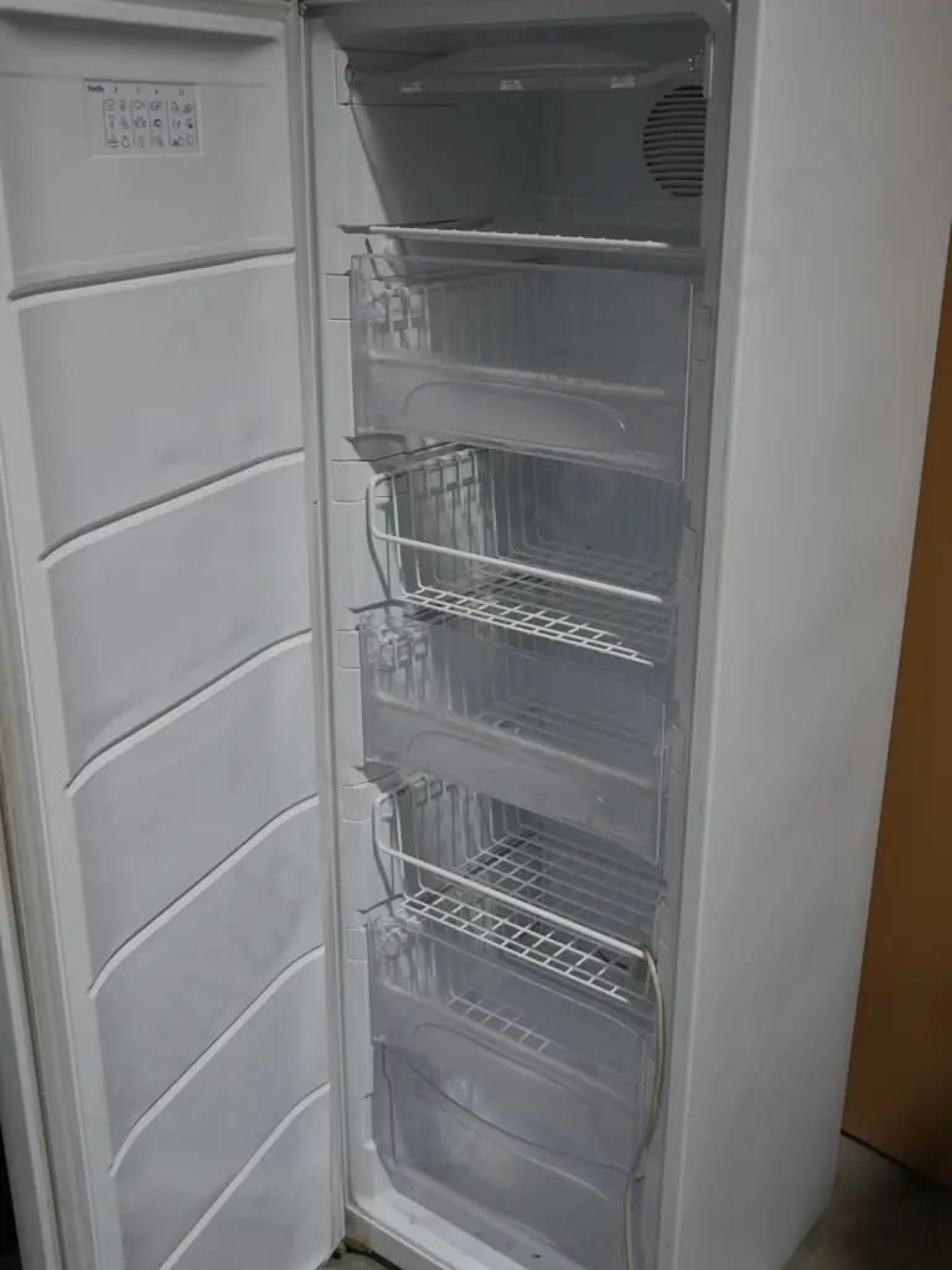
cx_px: 476
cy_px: 635
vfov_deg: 49.0
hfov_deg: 37.7
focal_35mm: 38
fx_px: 1393
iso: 200
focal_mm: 19
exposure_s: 1/100
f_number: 4.1
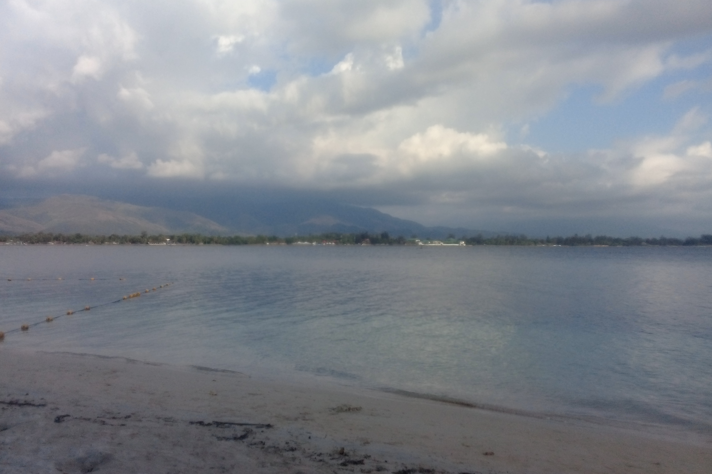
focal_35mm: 33
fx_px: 653
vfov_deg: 40.0
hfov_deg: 57.2
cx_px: 361
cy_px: 248
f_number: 2.2
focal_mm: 3.3
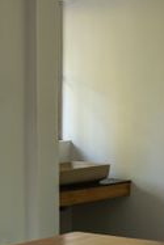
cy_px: 101
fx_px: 832
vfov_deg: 16.8
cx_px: 178
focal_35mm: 122
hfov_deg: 11.1
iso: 200
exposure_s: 1/4
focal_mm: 53
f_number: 8
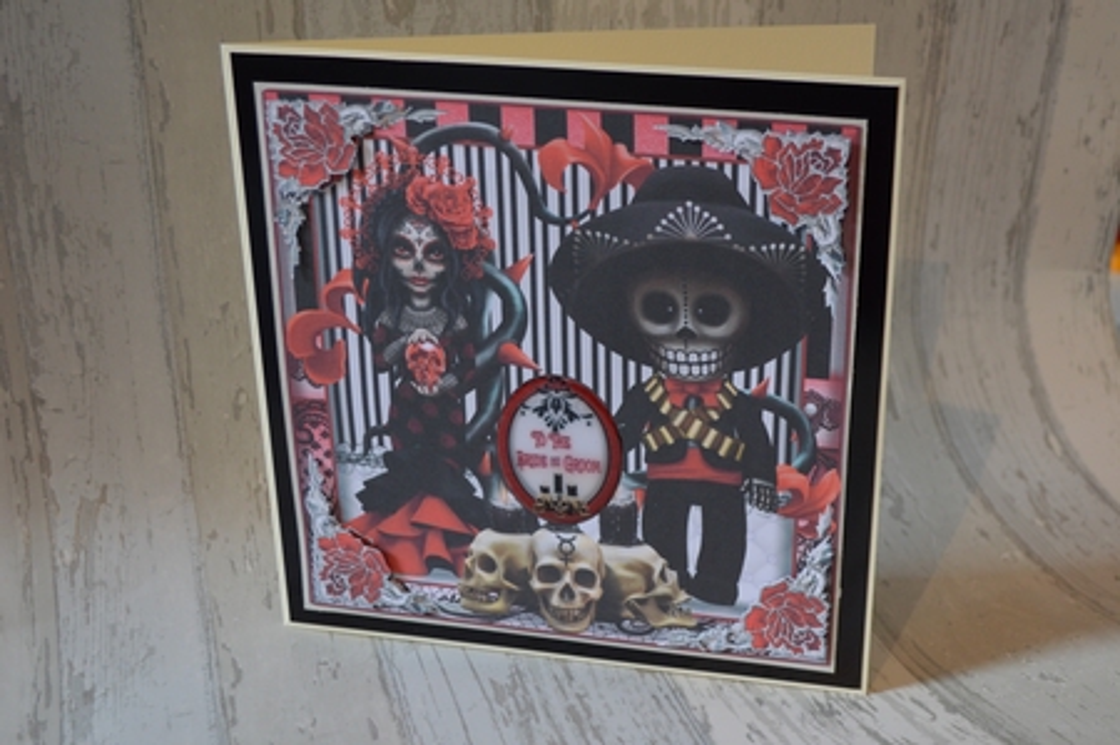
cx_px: 560
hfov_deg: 46.4
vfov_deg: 31.8
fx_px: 1305
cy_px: 372
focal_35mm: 42
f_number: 4.5
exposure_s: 1/25
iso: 400
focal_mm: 28
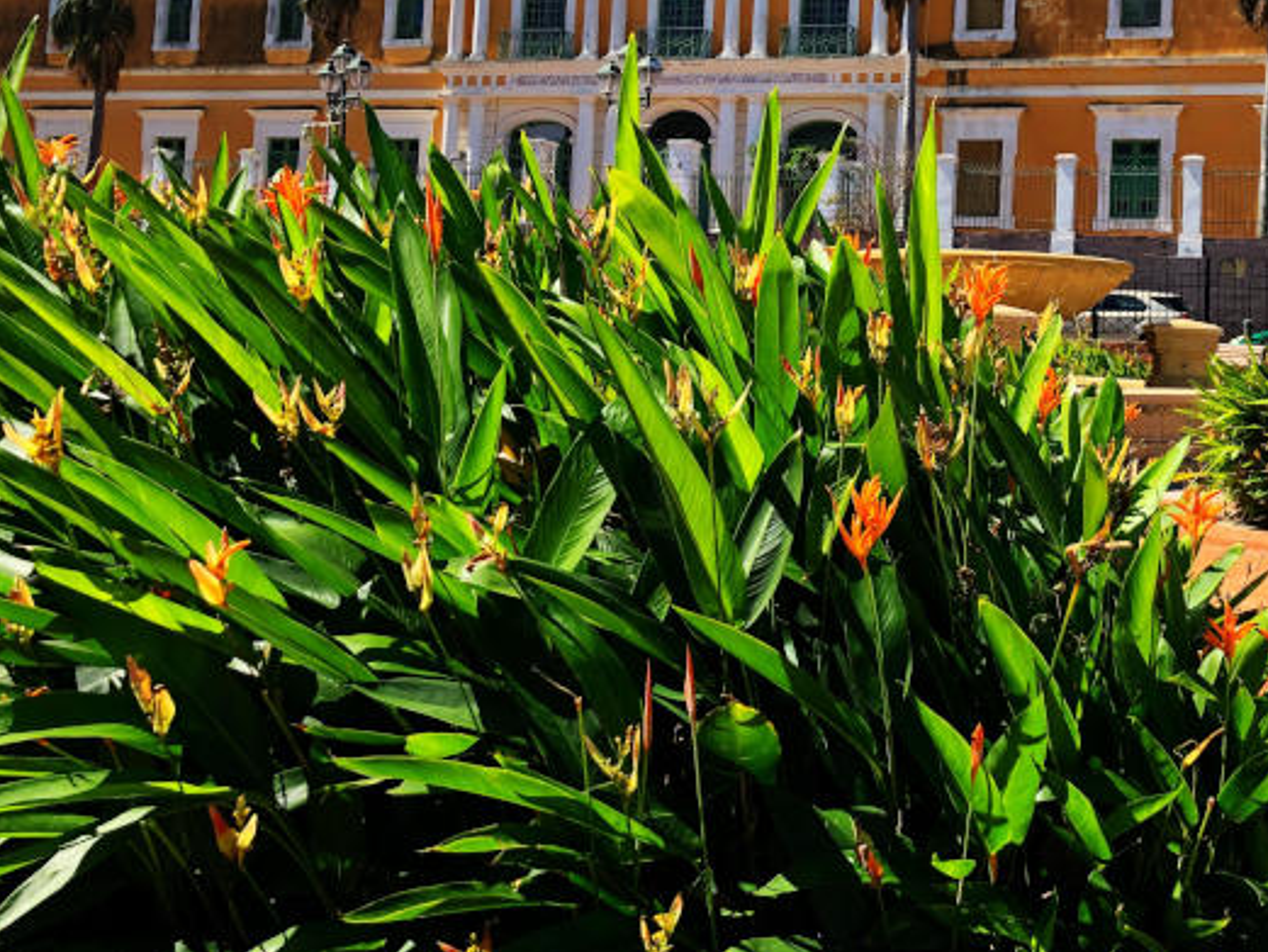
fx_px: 1612
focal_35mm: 44
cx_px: 898
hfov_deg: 42.0
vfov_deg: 32.3
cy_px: 250
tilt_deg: +5.2
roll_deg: -1.2
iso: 20
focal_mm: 3.99
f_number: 1.8
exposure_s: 1/1143
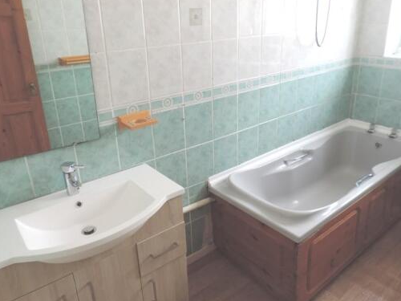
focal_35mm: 28
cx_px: 205
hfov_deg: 63.4
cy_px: 131
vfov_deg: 49.6
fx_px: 324
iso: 160
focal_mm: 4.3
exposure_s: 1/30
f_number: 3
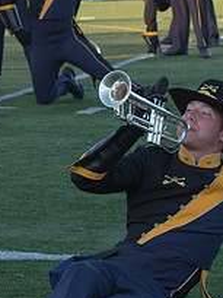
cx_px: -250
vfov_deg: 6.0
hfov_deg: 4.4
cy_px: 29
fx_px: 2826
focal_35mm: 329
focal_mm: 70
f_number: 8
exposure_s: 1/250
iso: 640
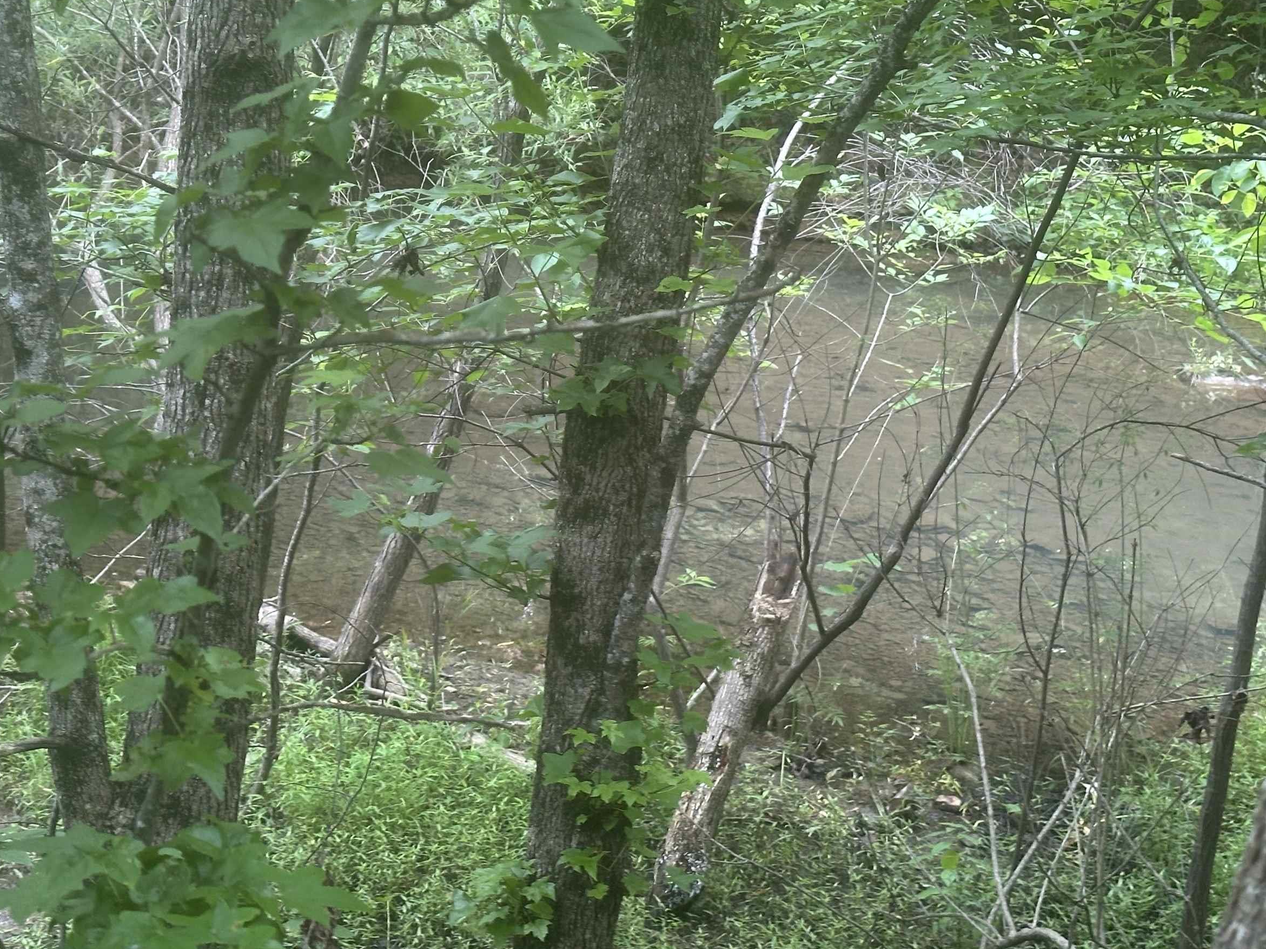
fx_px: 2304
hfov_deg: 30.7
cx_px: 549
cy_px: 366
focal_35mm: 63
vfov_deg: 23.2
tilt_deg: -14.9
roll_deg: -5.3
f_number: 1.78
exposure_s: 1/60
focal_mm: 6.86
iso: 100
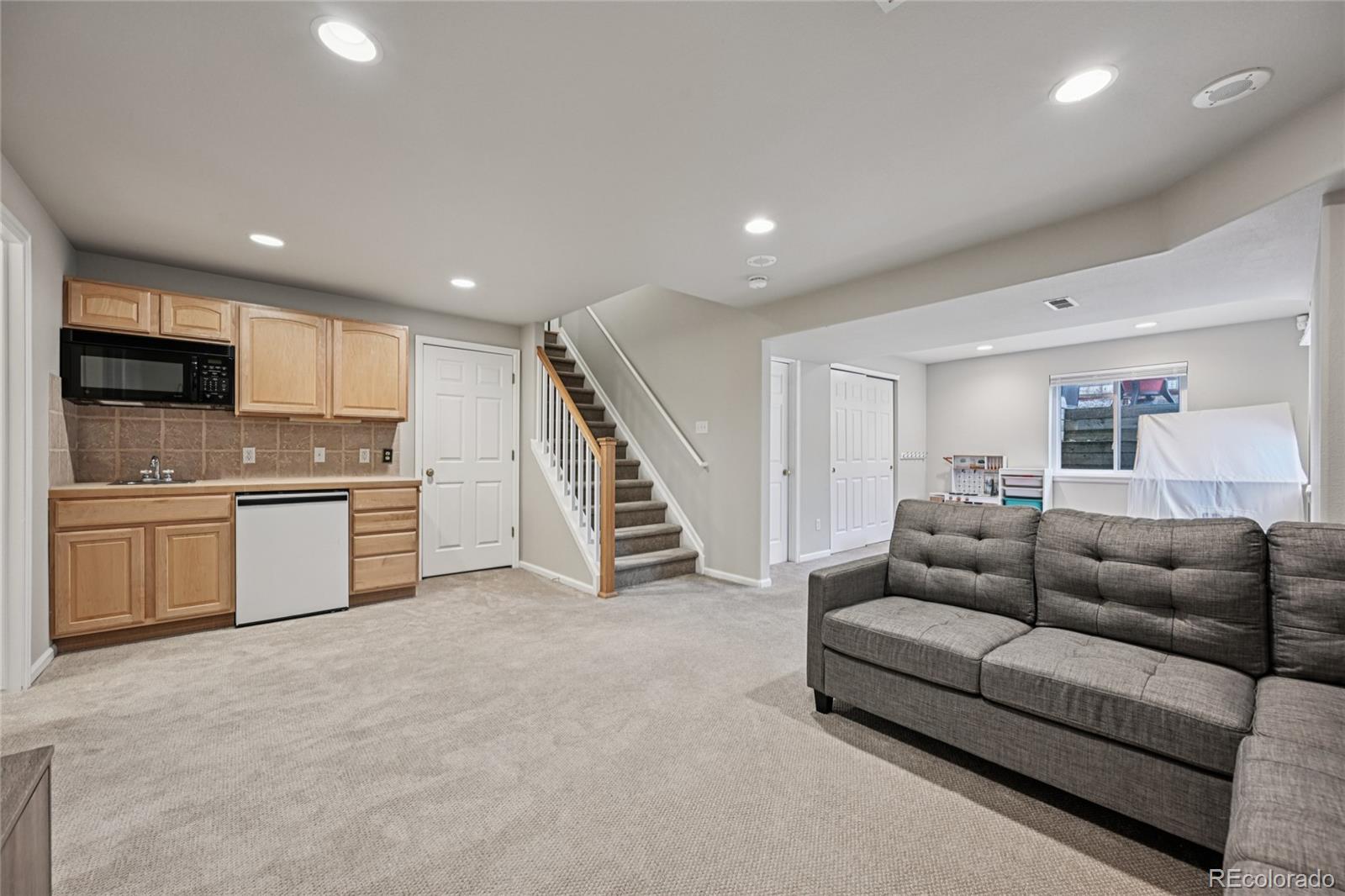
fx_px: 523
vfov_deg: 81.2
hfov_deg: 104.3
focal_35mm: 14
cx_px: 672
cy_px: 448
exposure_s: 1/15
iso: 400
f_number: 8
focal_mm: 14
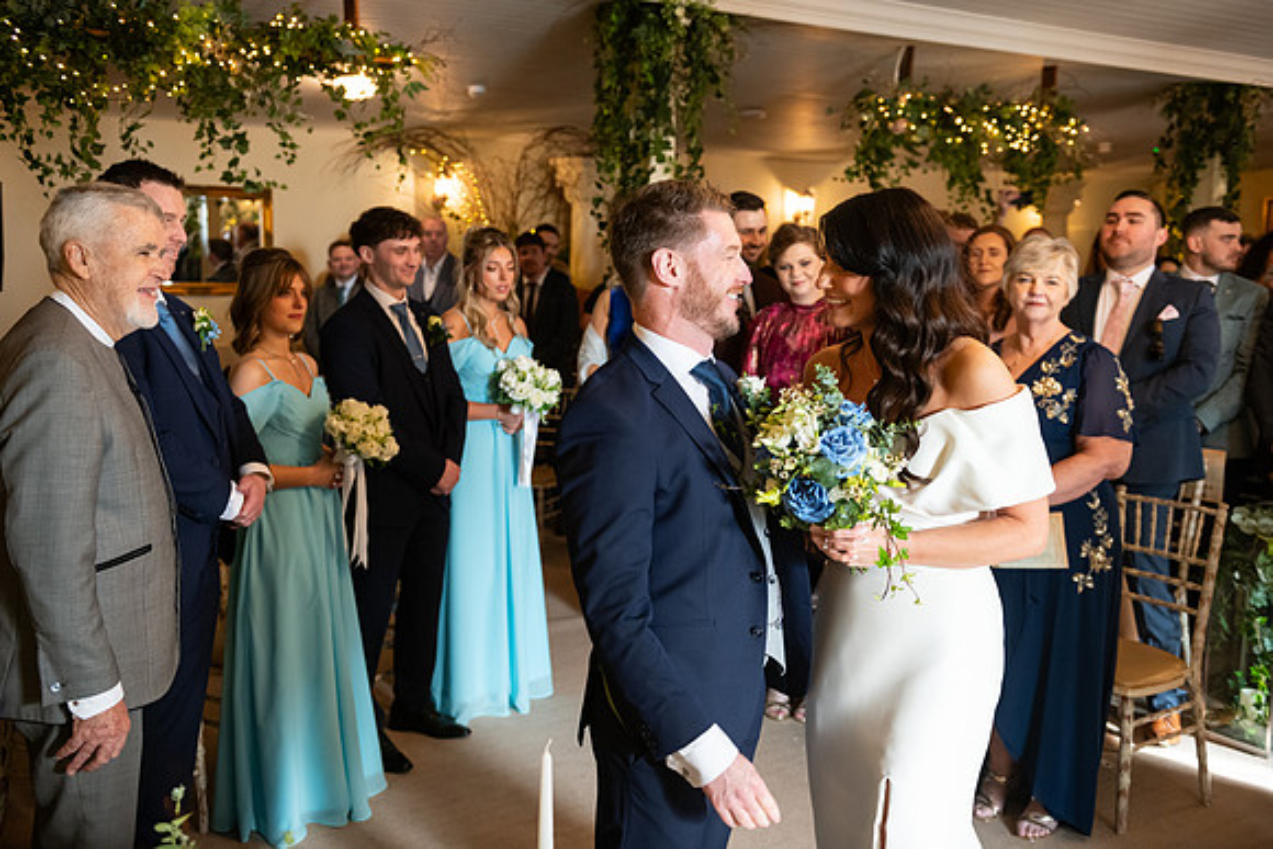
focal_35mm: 35
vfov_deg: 37.9
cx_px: 636
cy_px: 424
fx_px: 1238
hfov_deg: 54.4
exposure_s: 1/160
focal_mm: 35
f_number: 3.5
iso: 1250
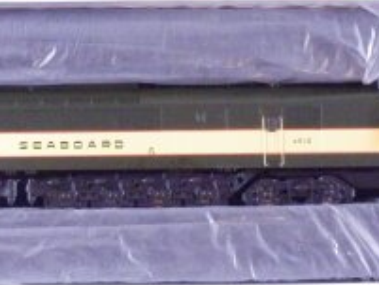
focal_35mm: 134
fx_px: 1468
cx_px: 34
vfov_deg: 11.0
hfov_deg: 14.6
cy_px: 15
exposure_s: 1/160
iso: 1600
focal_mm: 8
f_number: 3.8
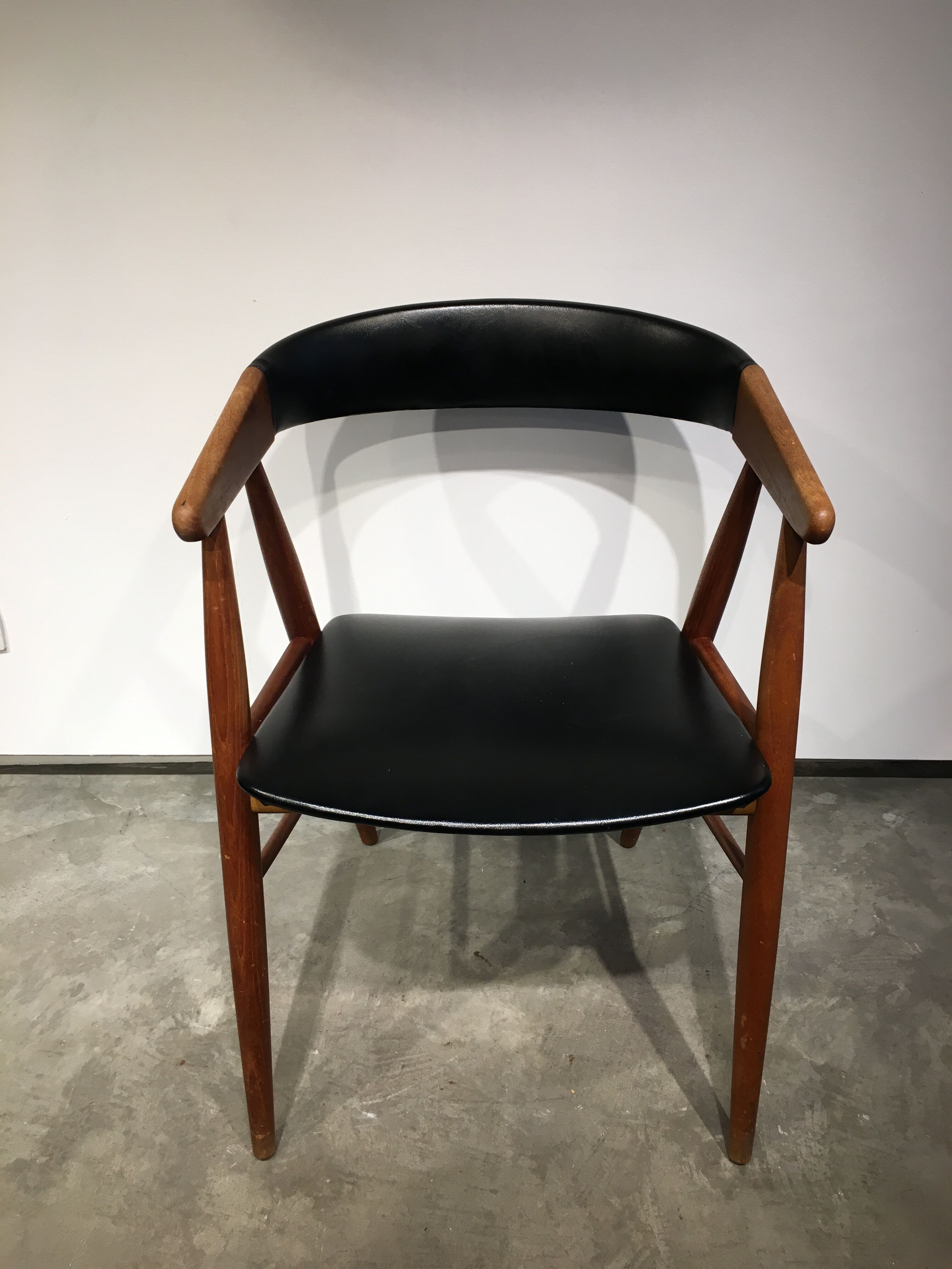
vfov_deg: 61.7
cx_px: 476
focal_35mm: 29
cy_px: 634
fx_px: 1063
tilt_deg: -31.5
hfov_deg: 48.2
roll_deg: -0.9
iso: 25
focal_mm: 4.15
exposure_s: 1/33
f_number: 2.2
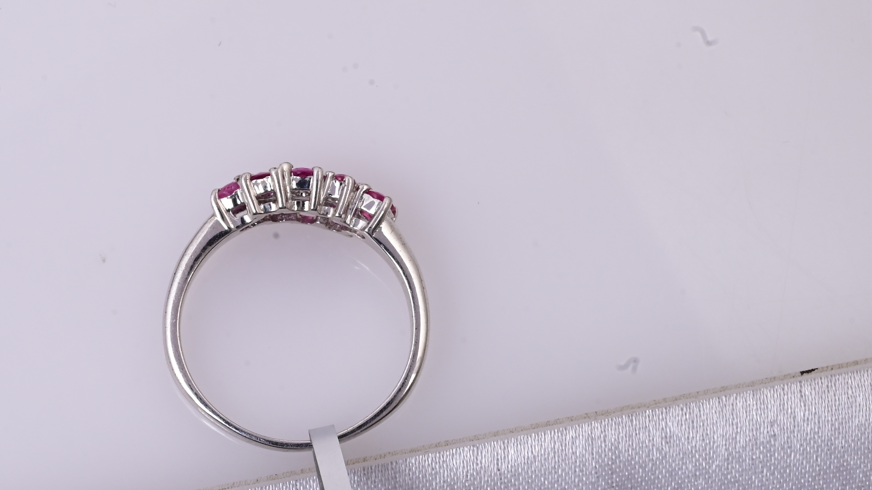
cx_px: 283
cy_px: 305
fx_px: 3284
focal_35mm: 142
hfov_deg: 15.1
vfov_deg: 8.5
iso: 640
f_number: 20
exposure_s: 1/80
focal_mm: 70
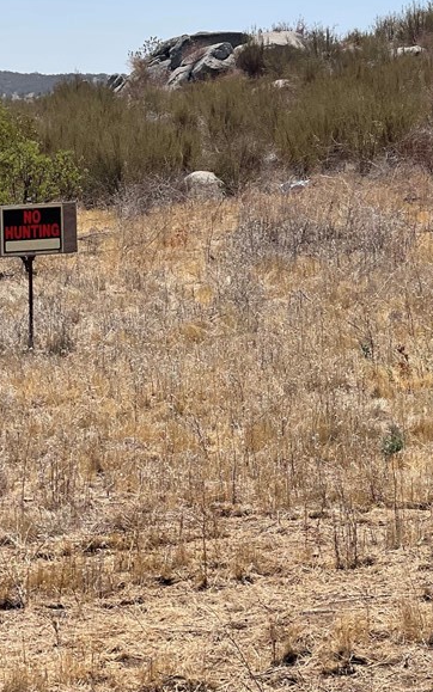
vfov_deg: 17.3
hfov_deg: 10.9
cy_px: 188
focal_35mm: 120
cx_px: 278
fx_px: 2265
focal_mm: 7.5
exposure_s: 1/1980
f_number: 2.2
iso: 20
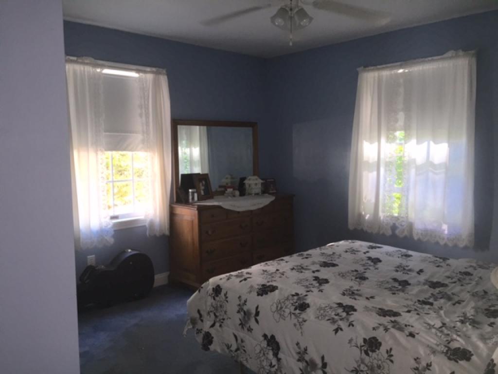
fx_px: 417
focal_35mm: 29
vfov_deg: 48.2
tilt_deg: -6.6
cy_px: 187
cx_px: 249
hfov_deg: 61.7
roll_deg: -0.3
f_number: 2.2
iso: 40
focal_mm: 4.15
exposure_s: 1/30
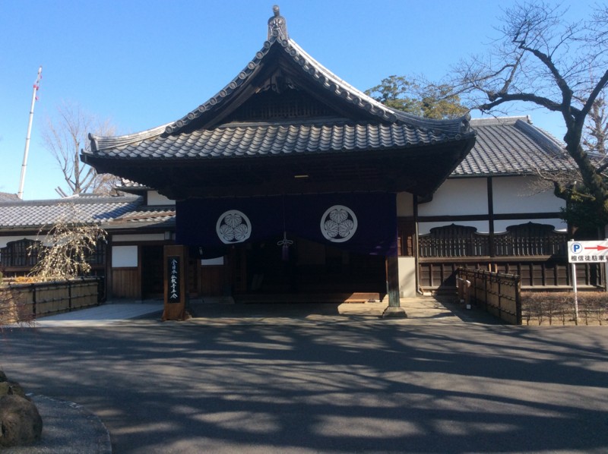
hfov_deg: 56.9
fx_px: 561
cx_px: 304
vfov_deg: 44.1
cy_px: 227
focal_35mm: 32
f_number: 2.4
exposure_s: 1/643
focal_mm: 3.3
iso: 32
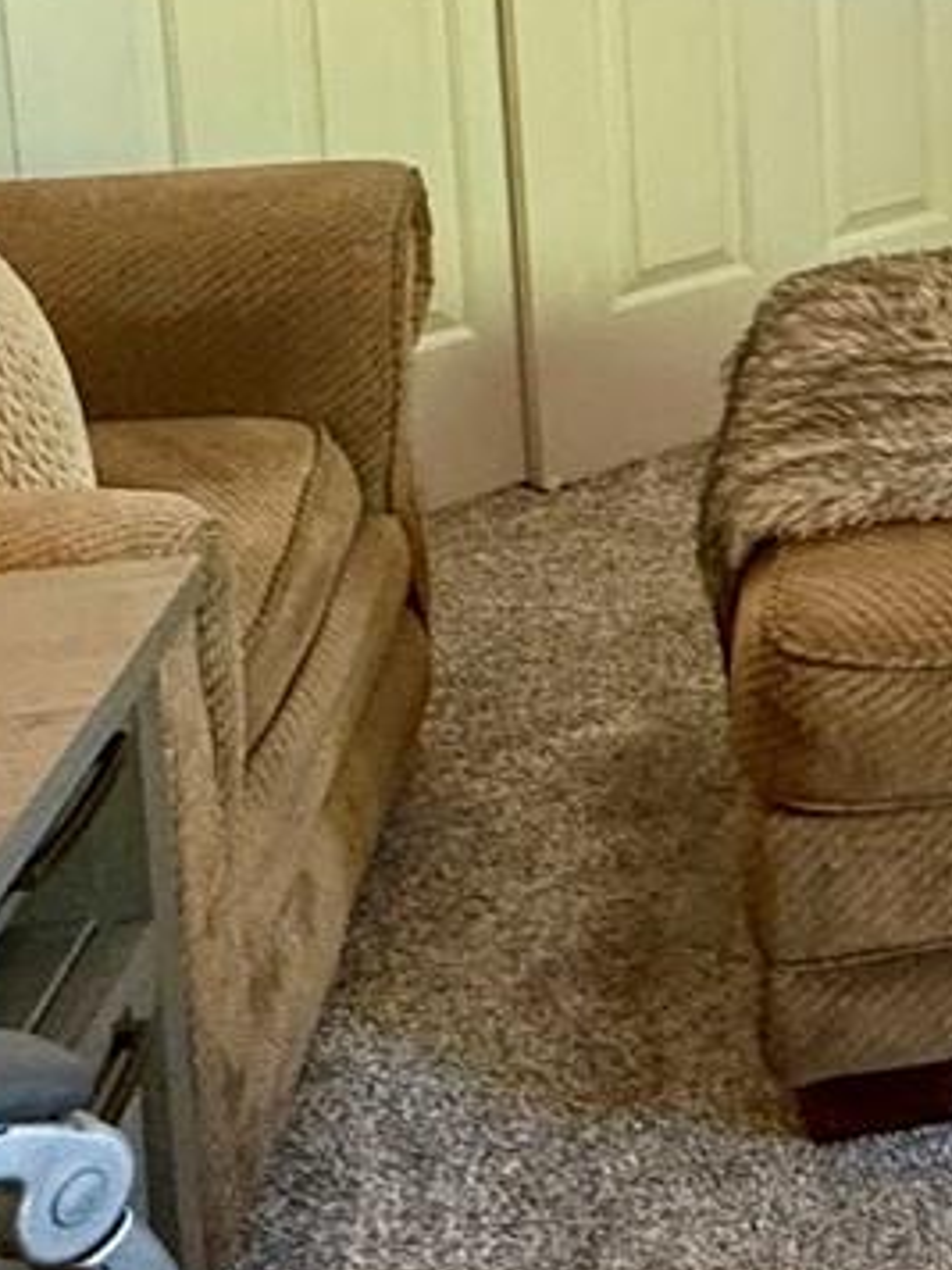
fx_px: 2310
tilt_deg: -7.9
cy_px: -136
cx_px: 1433
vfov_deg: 27.9
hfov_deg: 20.0
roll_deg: +0.6
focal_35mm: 63
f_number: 2.2
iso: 320
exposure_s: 1/60
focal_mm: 2.22
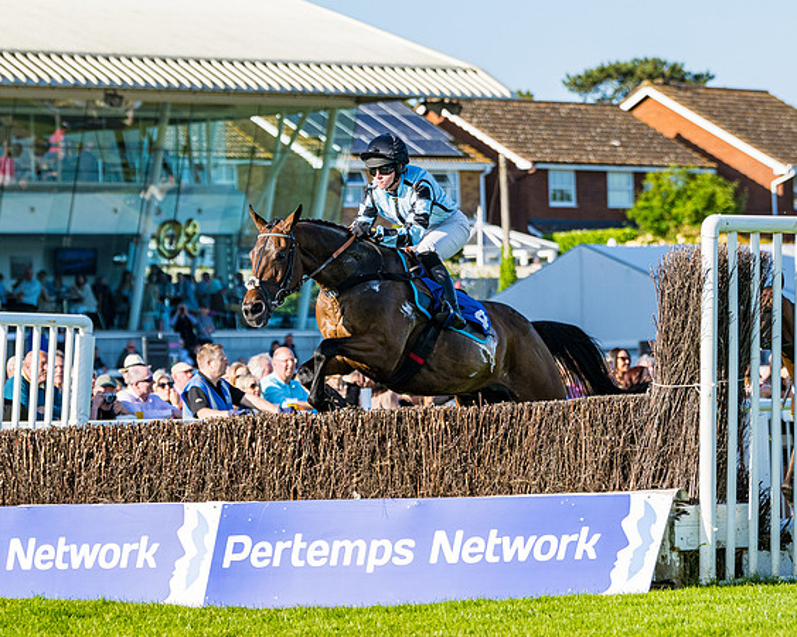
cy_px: 169
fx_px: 5206
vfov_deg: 7.0
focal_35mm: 221
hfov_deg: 8.8
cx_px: 409
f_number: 4
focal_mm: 130
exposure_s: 1/2000
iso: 200
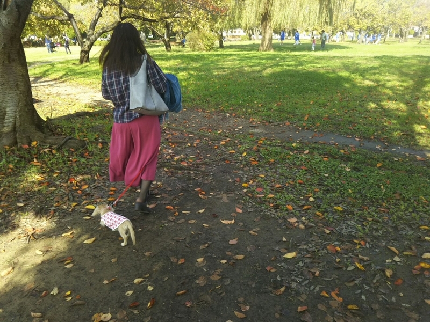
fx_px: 373
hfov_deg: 60.0
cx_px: 215
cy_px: 161
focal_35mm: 30
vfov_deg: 46.8
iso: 25
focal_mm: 4
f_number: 2.2
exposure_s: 1/177
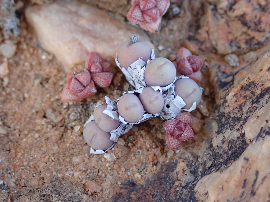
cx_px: 135
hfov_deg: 29.8
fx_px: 507
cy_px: 101
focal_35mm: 65
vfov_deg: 22.6
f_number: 3.8
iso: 800
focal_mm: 11.78
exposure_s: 1/250
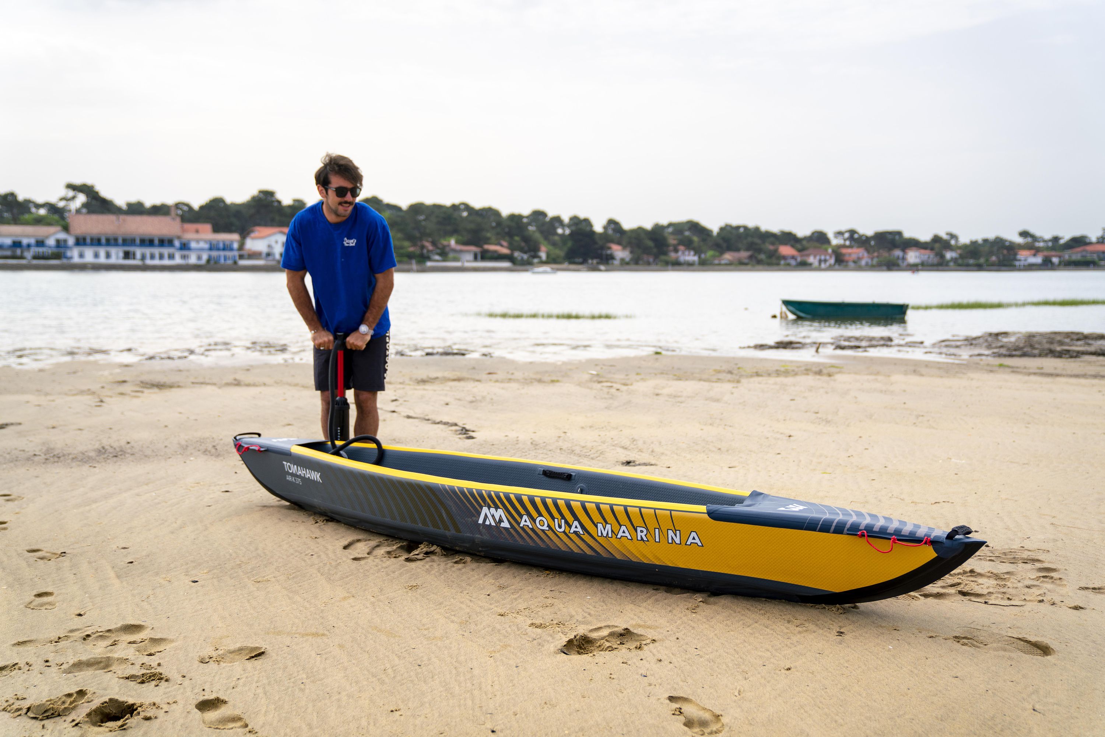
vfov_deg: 36.0
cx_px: 552
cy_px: 368
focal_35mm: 37
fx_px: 1136
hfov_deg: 51.9
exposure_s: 1/1600
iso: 100
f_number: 2.8
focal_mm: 37
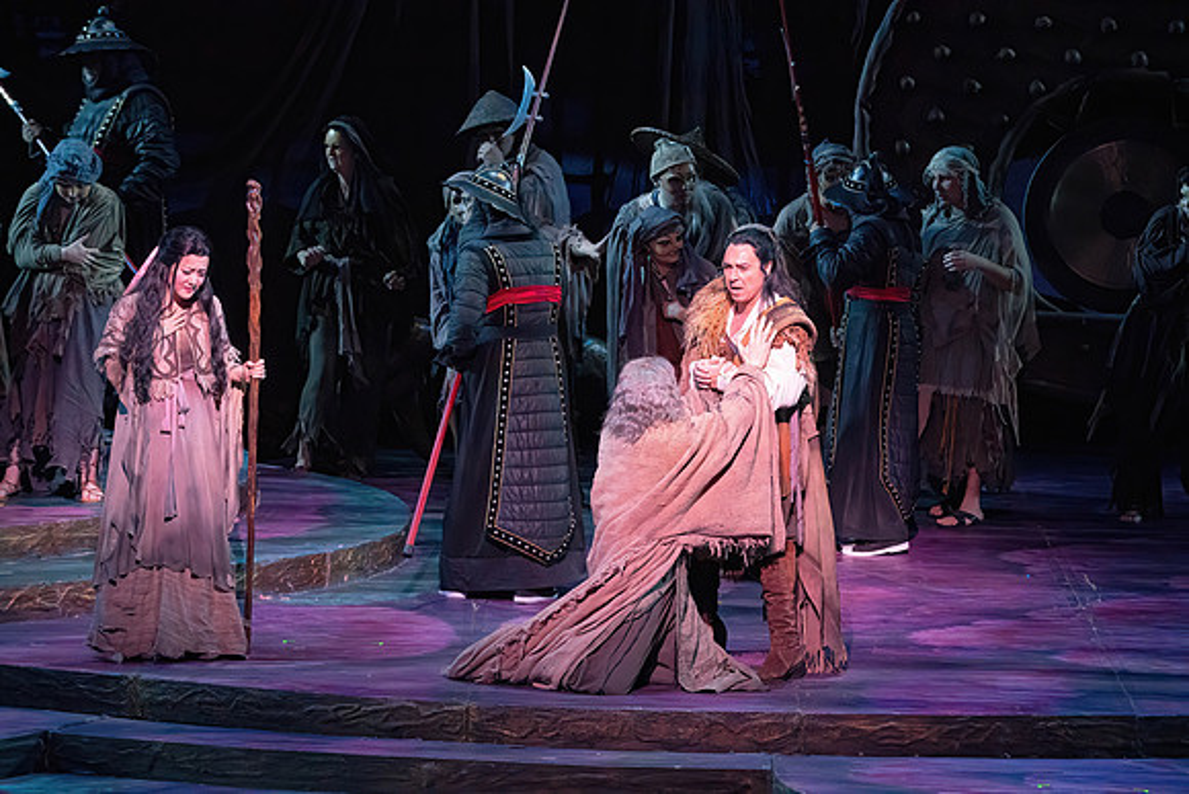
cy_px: 397
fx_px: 6607
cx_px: 594
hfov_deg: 10.3
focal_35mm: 200
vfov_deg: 6.9
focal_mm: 200
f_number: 9
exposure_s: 1/320
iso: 20000
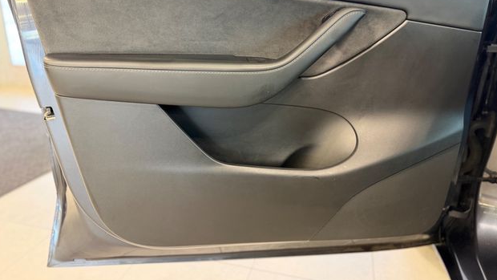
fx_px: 356
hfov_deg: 69.8
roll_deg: -1.1
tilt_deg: -16.4
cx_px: 253
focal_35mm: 27
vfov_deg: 42.6
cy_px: 104
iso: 400
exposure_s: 1/60
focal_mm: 6.76
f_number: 1.78
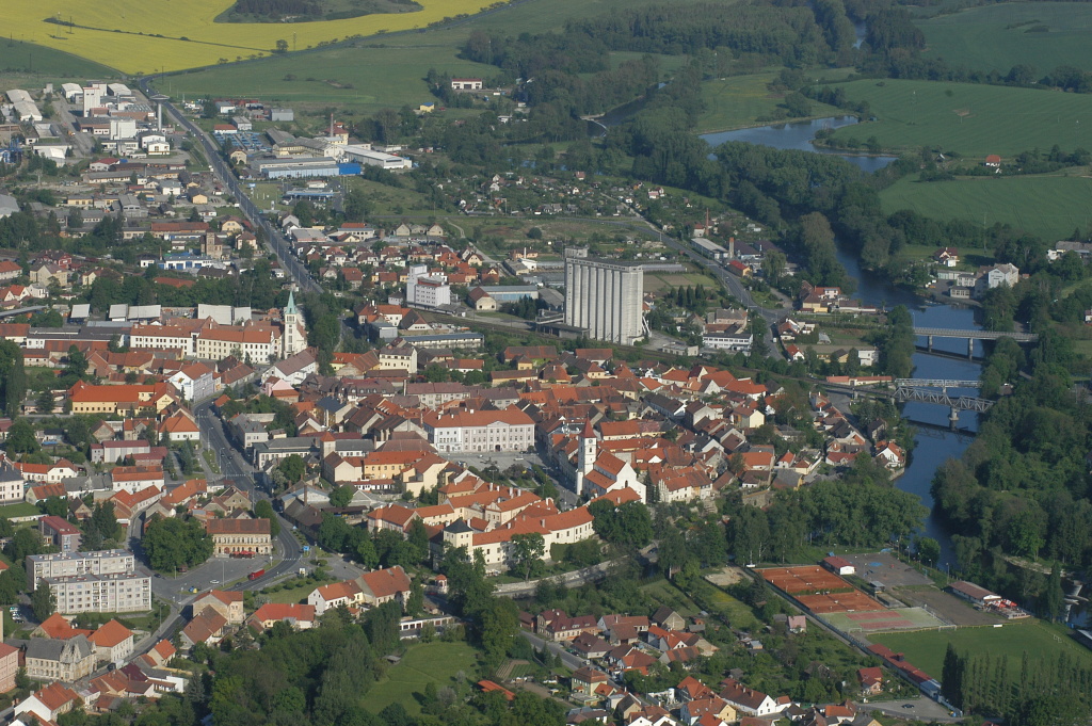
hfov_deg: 17.1
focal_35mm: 120
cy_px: 363
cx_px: 546
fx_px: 3637
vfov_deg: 11.4
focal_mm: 80
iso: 400
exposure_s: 1/1000
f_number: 9
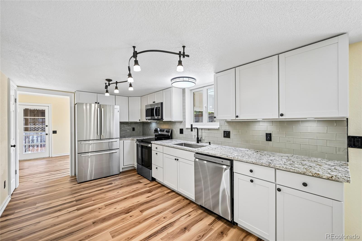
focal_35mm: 14
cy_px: 120
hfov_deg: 104.3
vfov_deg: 81.2
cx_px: 181
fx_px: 141
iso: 220
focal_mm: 14
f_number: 10
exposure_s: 1/15
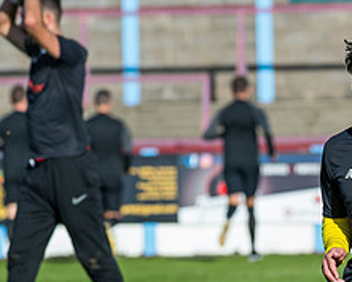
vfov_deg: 2.4
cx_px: 388
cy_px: 309
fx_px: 6775
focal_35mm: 650
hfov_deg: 3.0
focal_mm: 135
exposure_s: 1/1250
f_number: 3.2
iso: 50
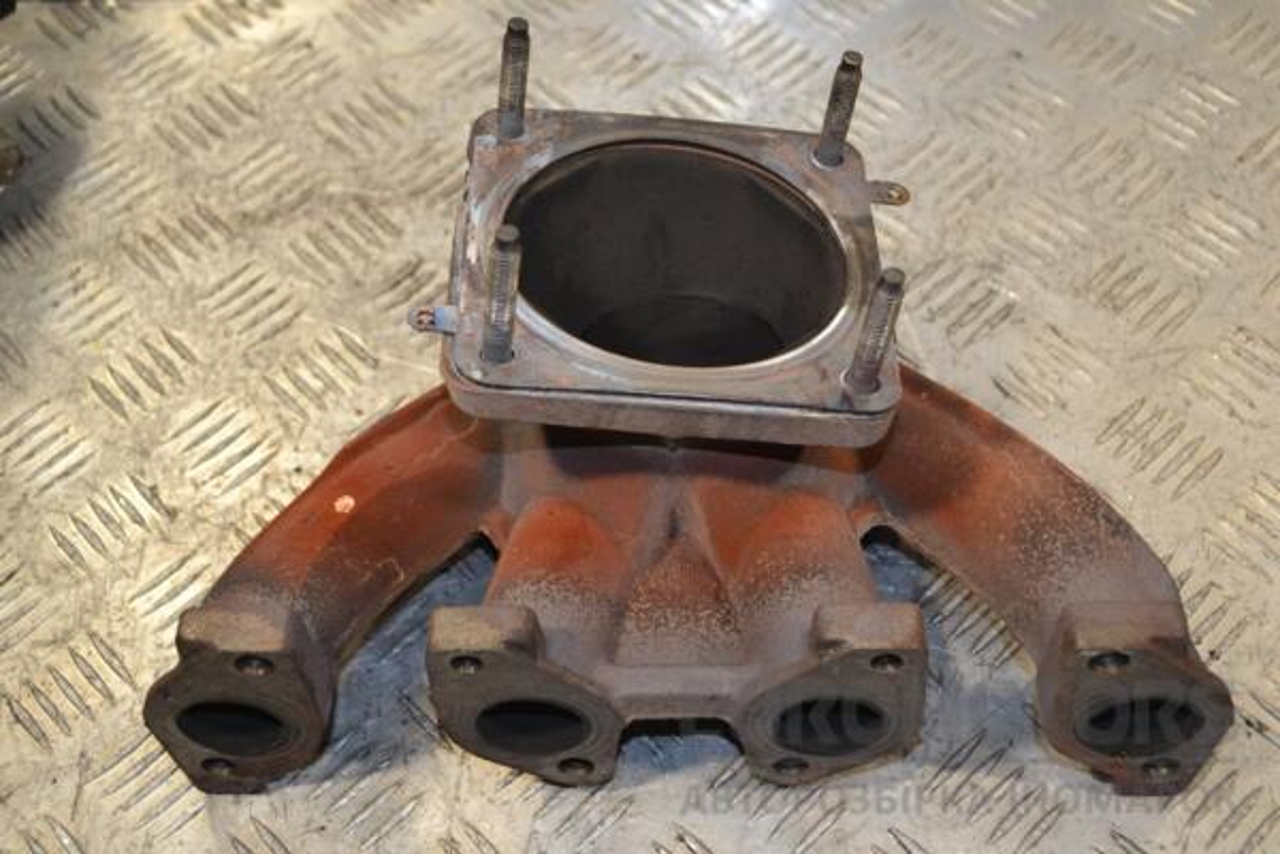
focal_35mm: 48
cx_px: 640
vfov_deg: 28.1
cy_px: 427
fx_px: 1707
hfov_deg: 41.1
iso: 400
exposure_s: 1/100
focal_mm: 32
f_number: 4.8
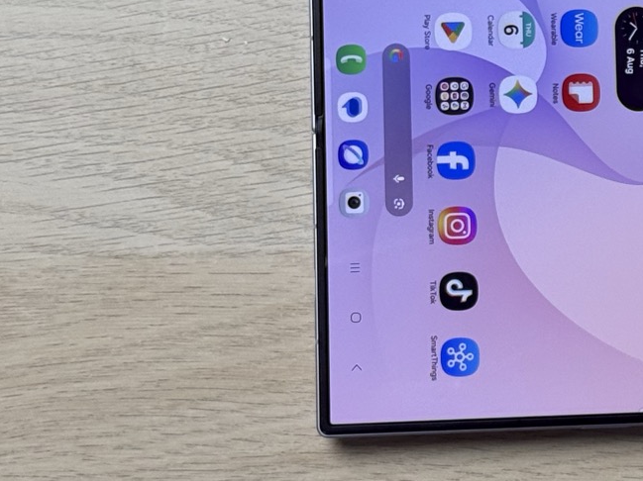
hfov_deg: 13.0
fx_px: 2748
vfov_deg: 10.0
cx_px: 798
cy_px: 100
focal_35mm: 148
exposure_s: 1/120
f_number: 1.78
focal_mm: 6.76
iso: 80
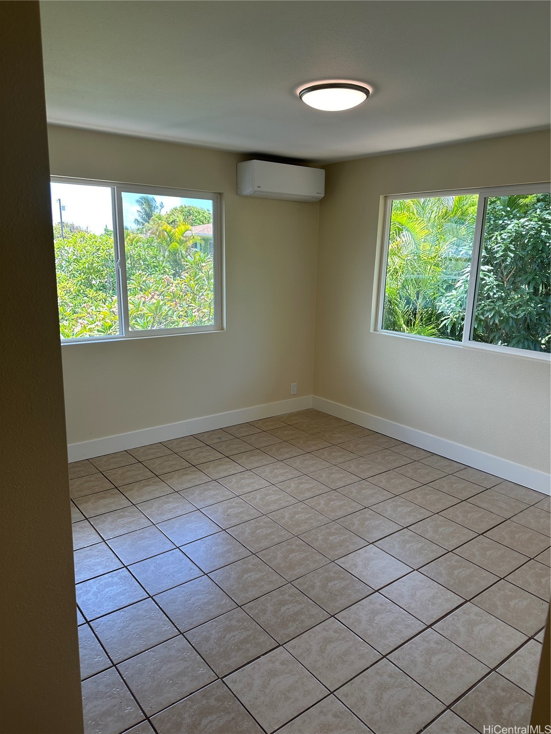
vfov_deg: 71.6
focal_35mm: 24
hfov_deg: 56.8
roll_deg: -1.3
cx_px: 276
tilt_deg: -13.1
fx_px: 509
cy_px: 367
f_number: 1.78
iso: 80
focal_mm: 6.86
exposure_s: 1/196
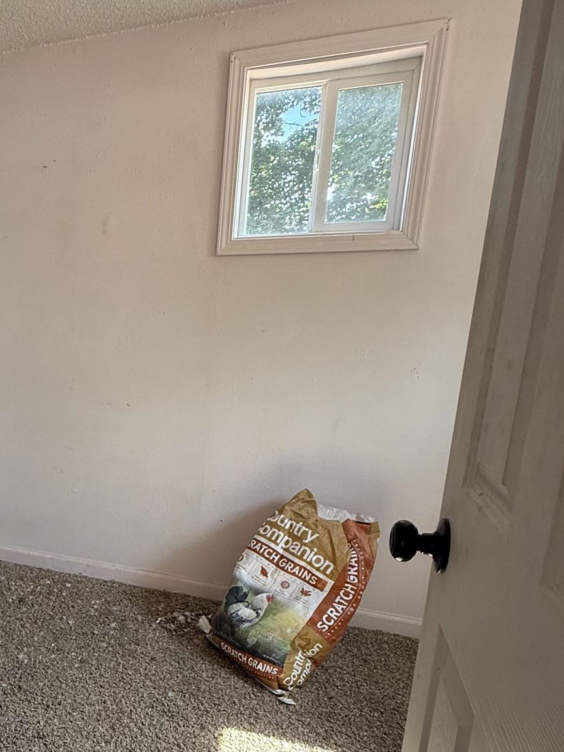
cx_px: 50
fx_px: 608
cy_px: 459
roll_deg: -0.5
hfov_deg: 44.9
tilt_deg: -12.0
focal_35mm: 28
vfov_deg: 62.8
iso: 125
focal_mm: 2.22
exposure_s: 1/99
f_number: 2.2
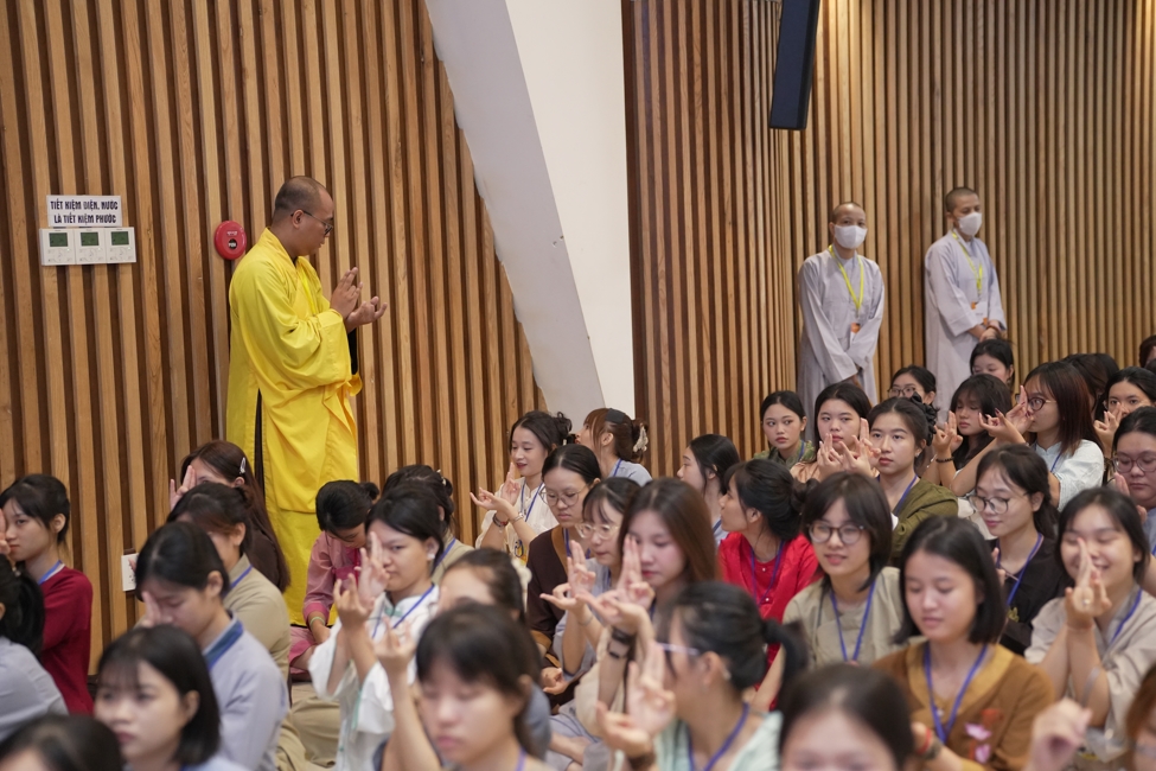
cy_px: 386
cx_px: 578
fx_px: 2344
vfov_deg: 18.7
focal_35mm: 73
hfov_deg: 27.7
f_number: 2.8
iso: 4000
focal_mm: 73
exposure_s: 1/200
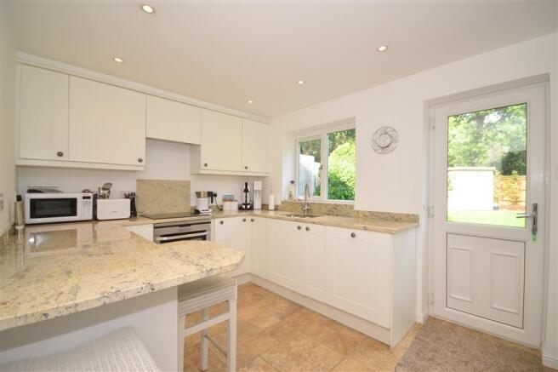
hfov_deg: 100.4
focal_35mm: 15
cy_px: 186
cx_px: 279
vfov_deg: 77.3
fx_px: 232
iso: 200
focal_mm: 10
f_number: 5
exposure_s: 1/60
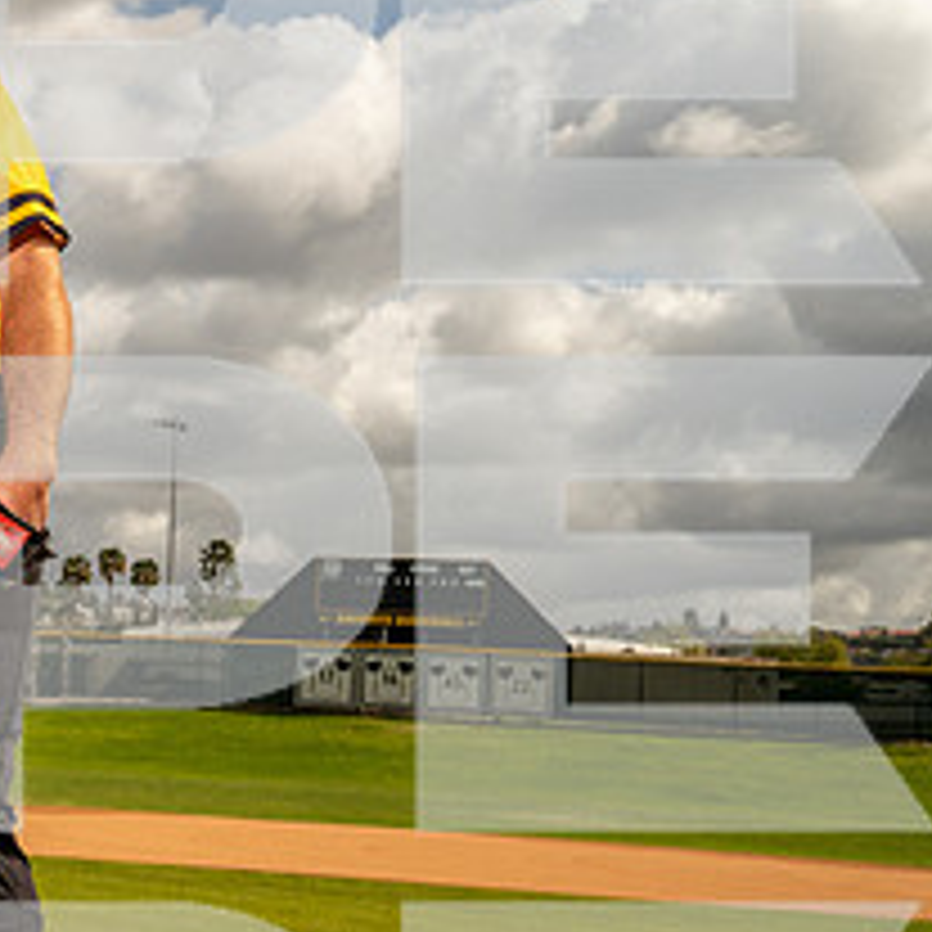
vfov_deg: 23.3
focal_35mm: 74
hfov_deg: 21.5
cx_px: -212
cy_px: 597
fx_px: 2254
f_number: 8
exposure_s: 1/250
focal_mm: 31
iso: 100
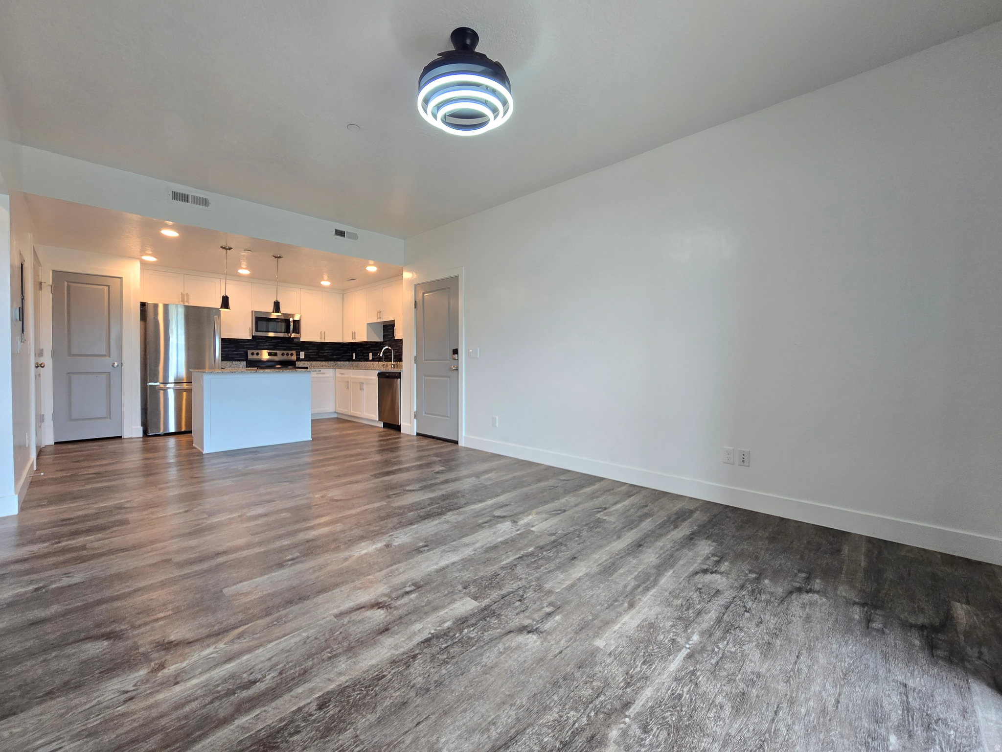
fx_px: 376
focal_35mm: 13
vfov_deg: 89.9
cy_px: 376
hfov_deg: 106.2
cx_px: 501
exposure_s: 1/60
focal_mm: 2.2
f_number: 2.2
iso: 160
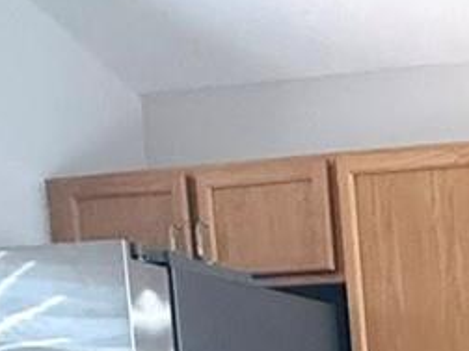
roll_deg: -1.0
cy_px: 735
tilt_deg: -9.0
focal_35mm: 89
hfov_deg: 15.5
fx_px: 1206
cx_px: 1035
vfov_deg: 13.7
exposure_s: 1/60
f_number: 2.2
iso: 500
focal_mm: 2.22
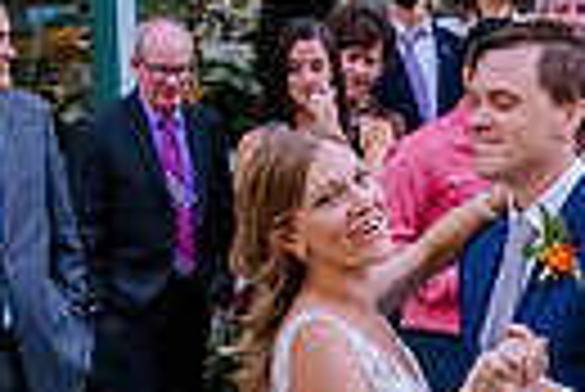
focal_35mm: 156
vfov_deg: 8.7
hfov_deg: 13.1
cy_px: 466
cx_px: 428
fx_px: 2538
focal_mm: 35
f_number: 8
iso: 3200
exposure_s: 1/320
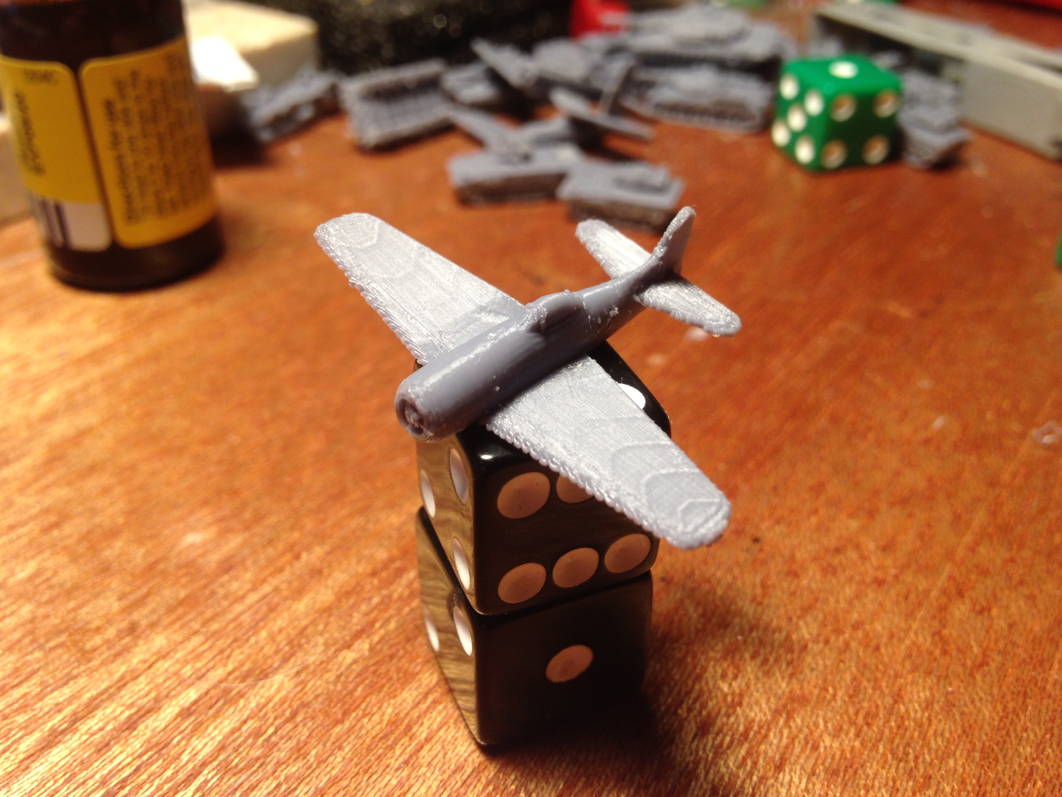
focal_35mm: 33
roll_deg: -0.1
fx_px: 1012
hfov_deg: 55.4
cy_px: 398
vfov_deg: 42.9
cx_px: 531
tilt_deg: -35.7
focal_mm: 4.12
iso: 50
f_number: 2.4
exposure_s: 1/24
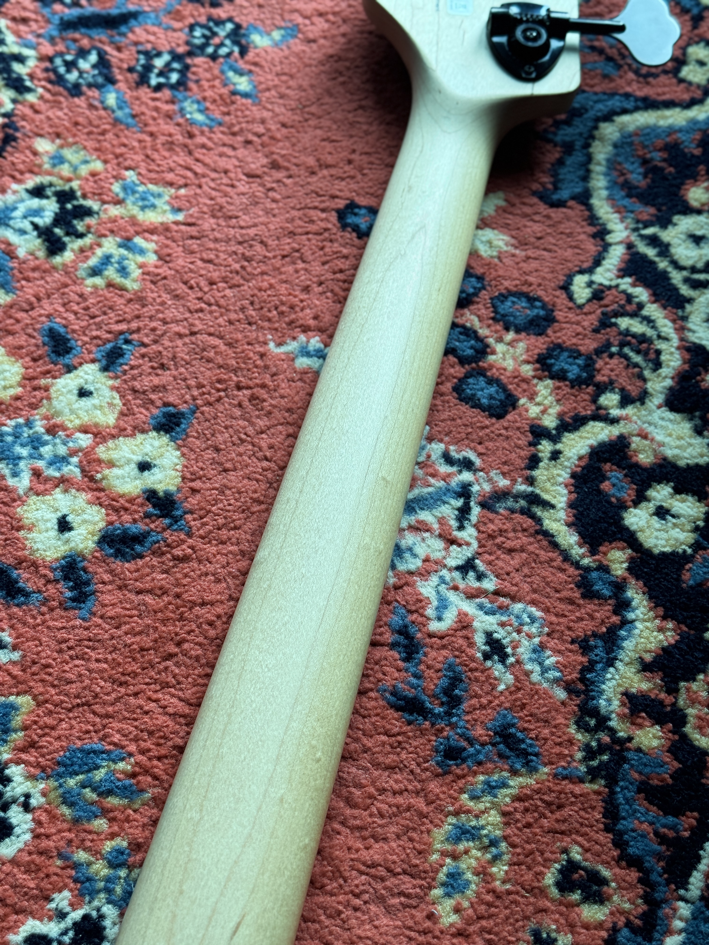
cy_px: 472
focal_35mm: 48
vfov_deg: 39.7
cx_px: 354
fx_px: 1311
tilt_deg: -60.9
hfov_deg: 30.3
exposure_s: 1/75
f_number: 1.78
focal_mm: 6.76
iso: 100
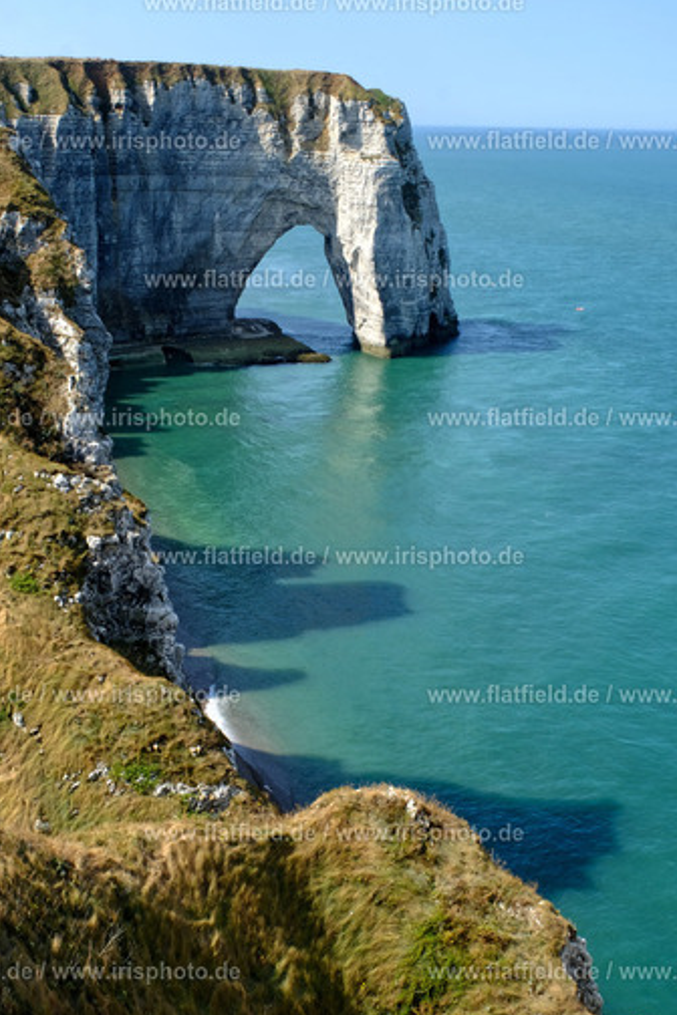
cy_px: 604
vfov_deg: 41.7
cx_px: 253
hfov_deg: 28.5
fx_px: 1326
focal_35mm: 47
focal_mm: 24.9
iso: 160
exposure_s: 1/90
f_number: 13
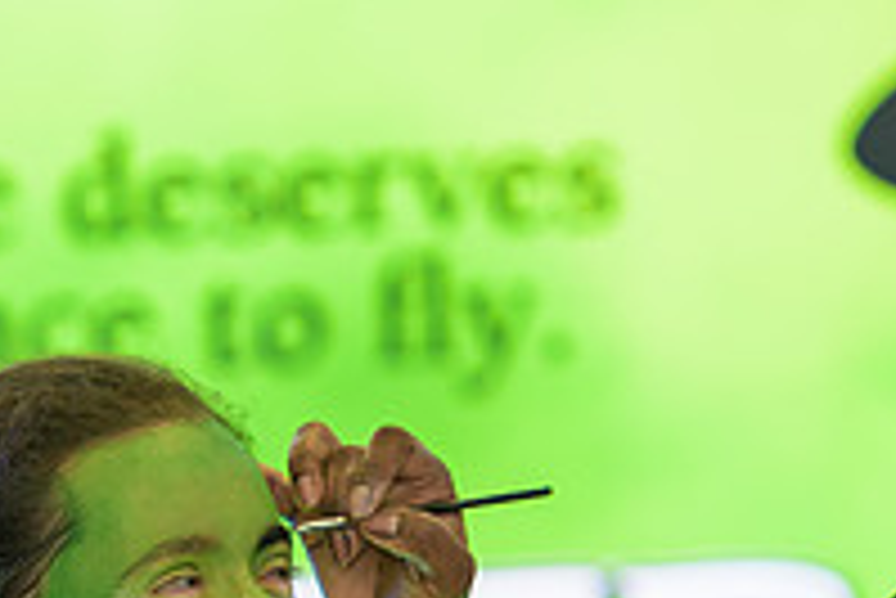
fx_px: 11258
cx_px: 347
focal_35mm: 452
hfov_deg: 4.6
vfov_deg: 3.0
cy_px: 578
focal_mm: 155
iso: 400
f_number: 3.2
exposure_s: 1/125
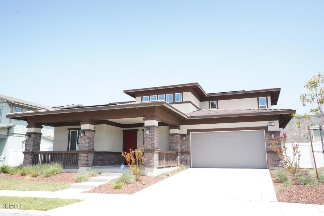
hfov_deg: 63.7
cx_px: 162
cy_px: 108
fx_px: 261
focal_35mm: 29
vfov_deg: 45.0
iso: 12800
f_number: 8
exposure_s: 1/8000
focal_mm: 29
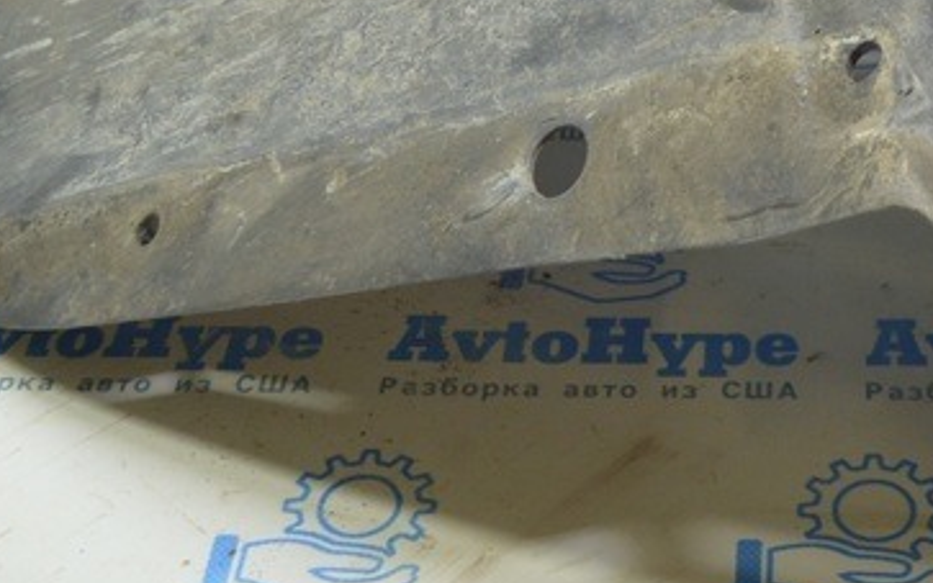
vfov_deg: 14.1
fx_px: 2300
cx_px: 789
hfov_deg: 22.5
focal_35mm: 90
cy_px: -89
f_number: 3.8
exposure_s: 1/40
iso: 400
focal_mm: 21
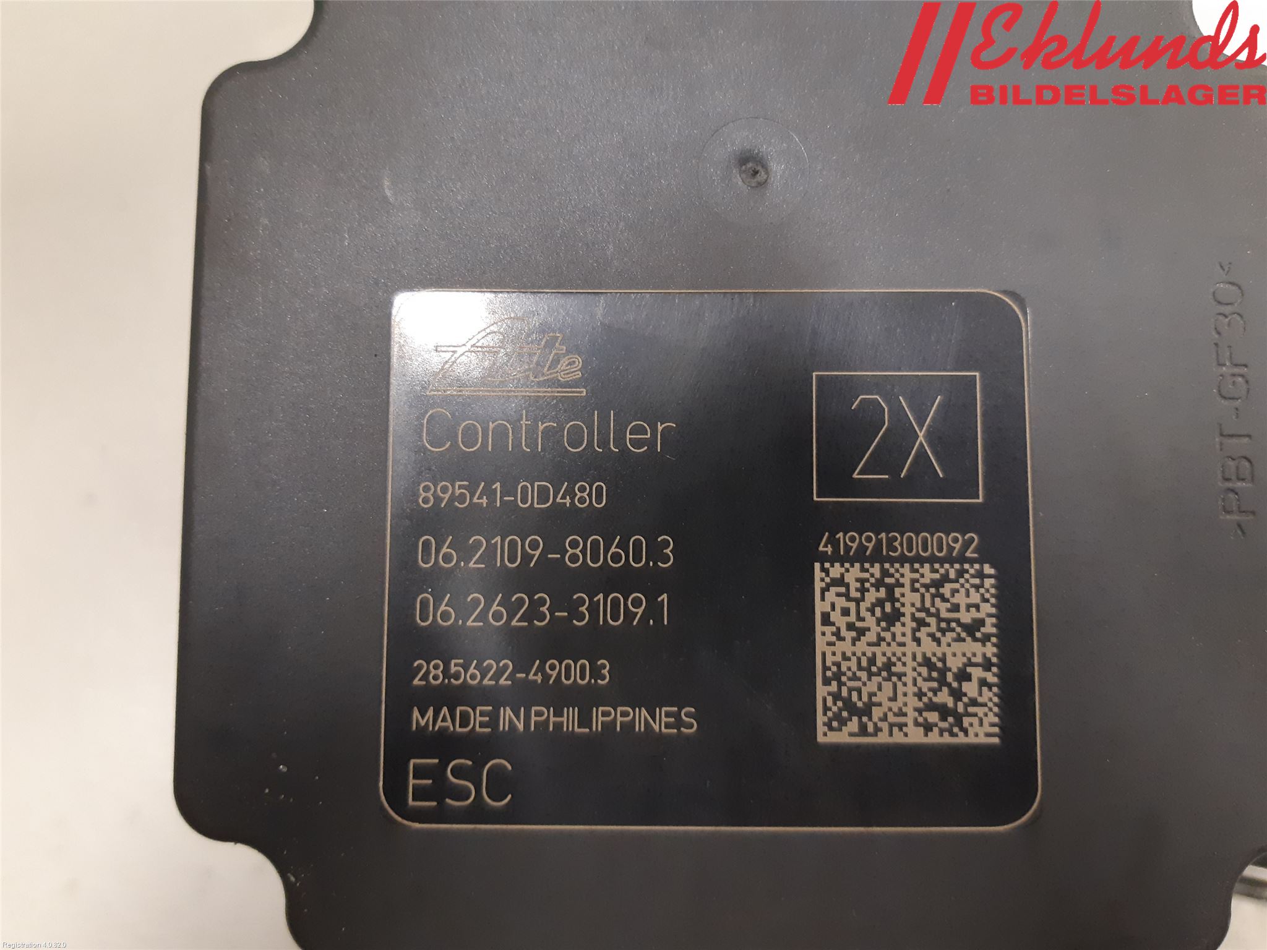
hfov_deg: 67.3
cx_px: 634
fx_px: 952
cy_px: 475
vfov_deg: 53.1
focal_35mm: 26
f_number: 1.7
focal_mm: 3.93
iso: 250
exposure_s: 1/33
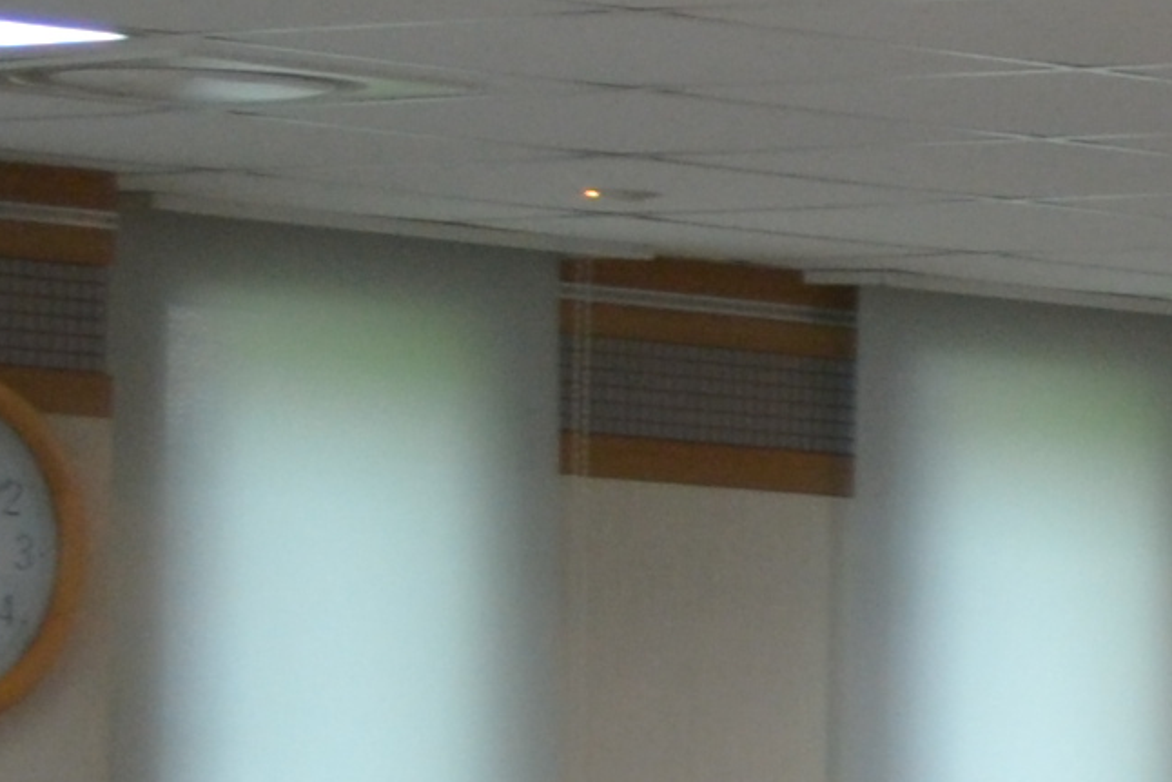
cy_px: 1174
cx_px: 3837
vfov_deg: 4.3
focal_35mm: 321
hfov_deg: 5.9
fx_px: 10452
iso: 450
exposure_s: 1/60
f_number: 4.5
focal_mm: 30
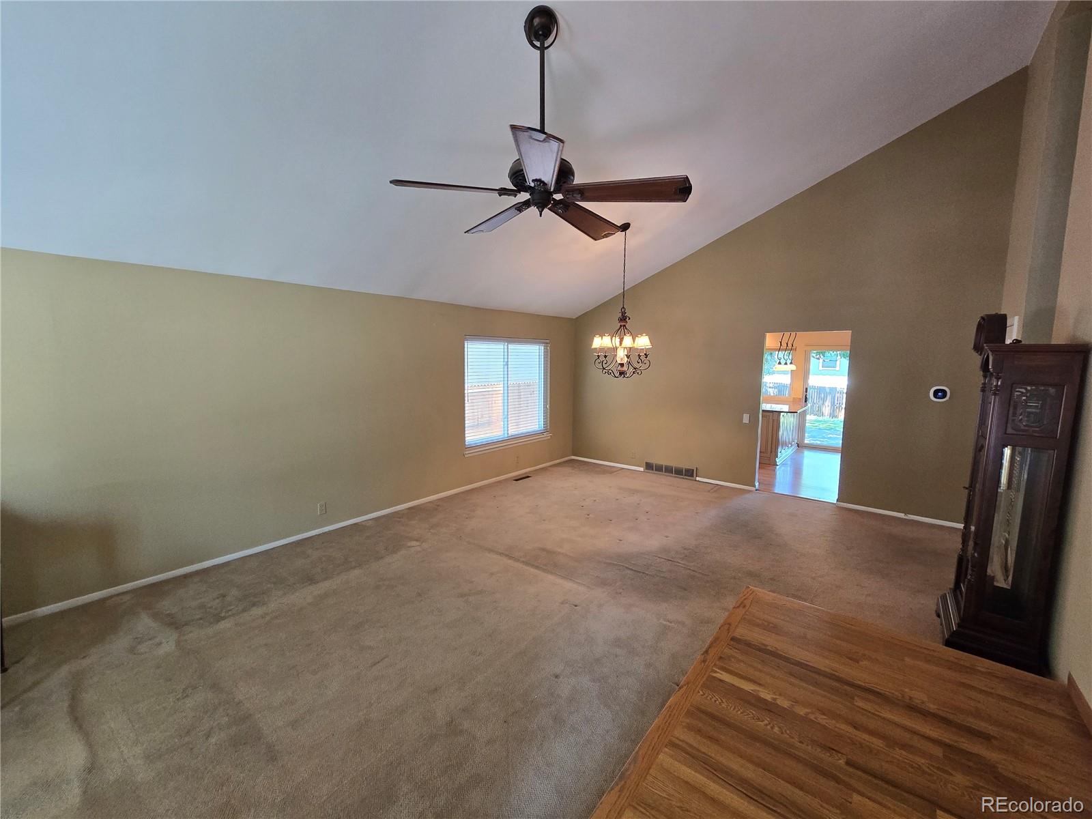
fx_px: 410
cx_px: 546
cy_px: 410
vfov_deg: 89.9
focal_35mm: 13
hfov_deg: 106.2
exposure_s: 1/60
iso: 250
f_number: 2.2
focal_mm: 2.2
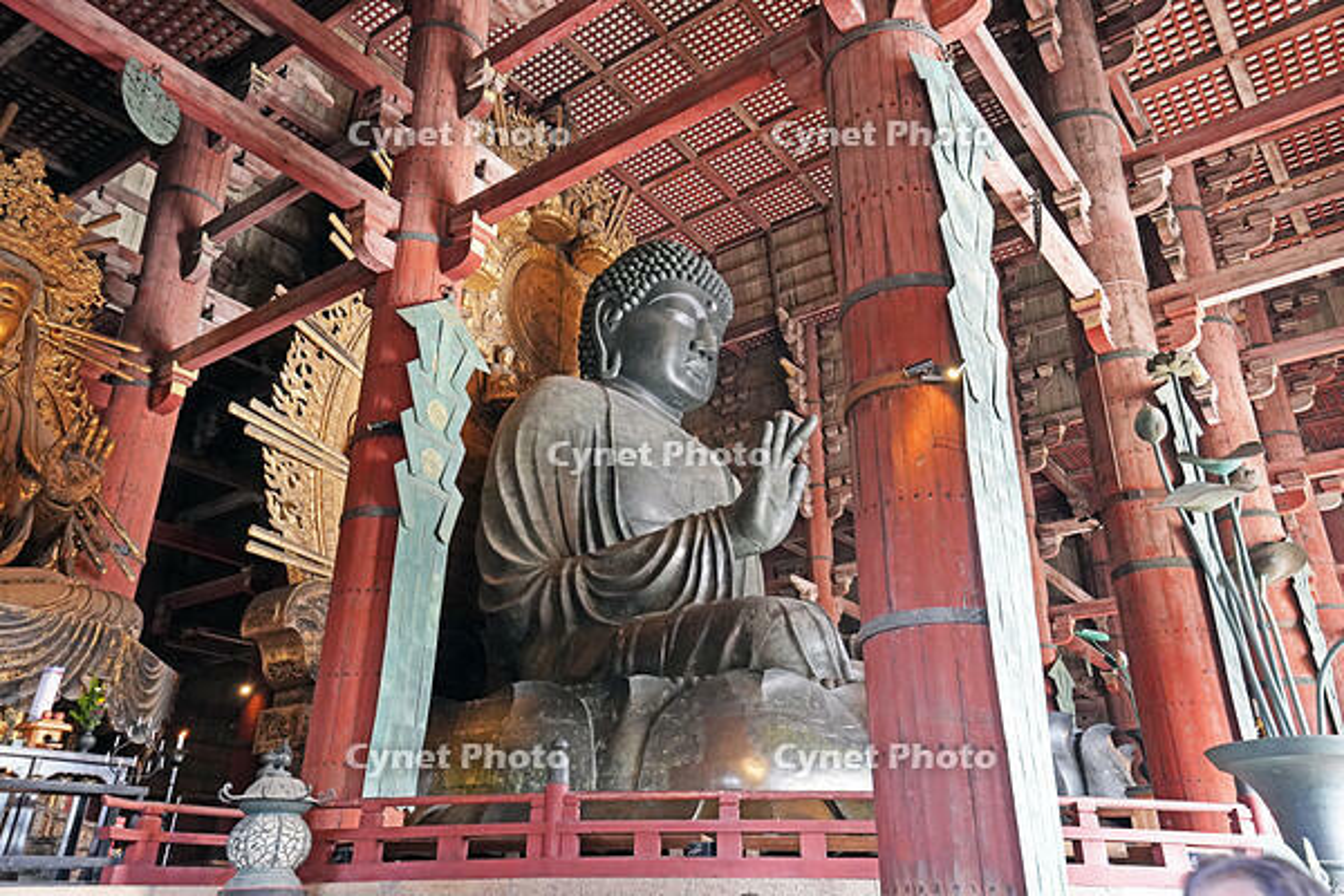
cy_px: 448
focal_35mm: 30
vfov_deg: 43.6
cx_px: 672
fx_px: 1120
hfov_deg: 61.9
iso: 3200
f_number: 4
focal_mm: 30
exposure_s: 1/60
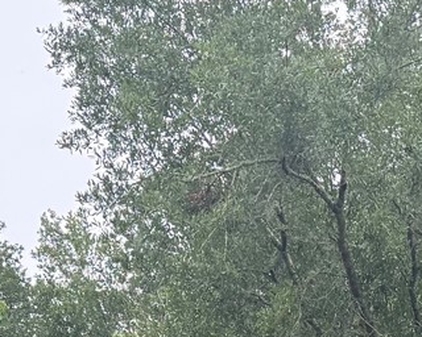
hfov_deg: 15.8
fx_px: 1461
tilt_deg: +6.8
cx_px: 506
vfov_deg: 11.7
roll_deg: +0.1
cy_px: 696
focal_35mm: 117
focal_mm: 6.76
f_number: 1.78
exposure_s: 1/695
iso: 100
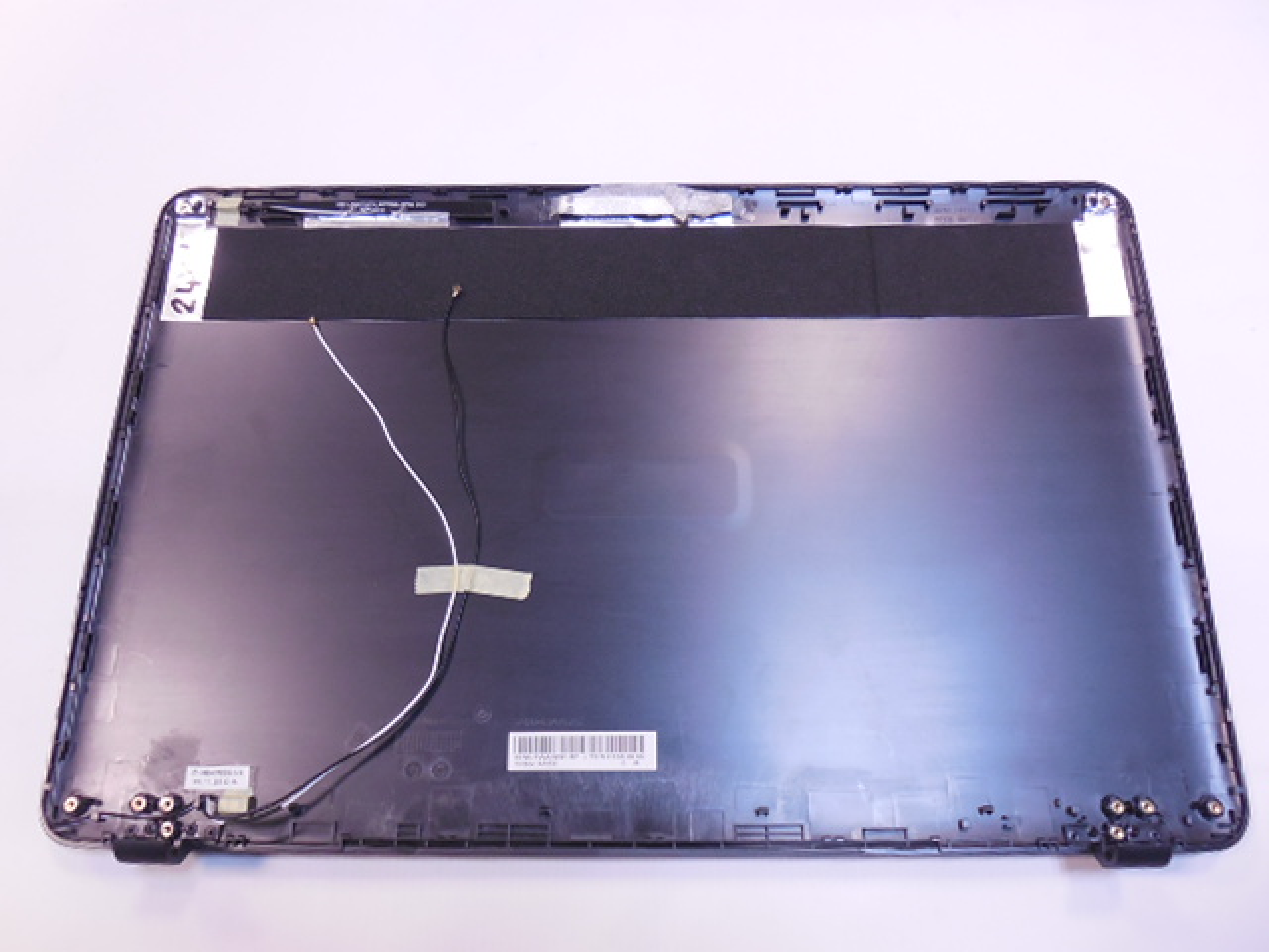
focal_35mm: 26
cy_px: 476
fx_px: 953
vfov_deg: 53.1
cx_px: 634
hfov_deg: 67.3
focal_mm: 4.6
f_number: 3.5
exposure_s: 1/20
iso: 400
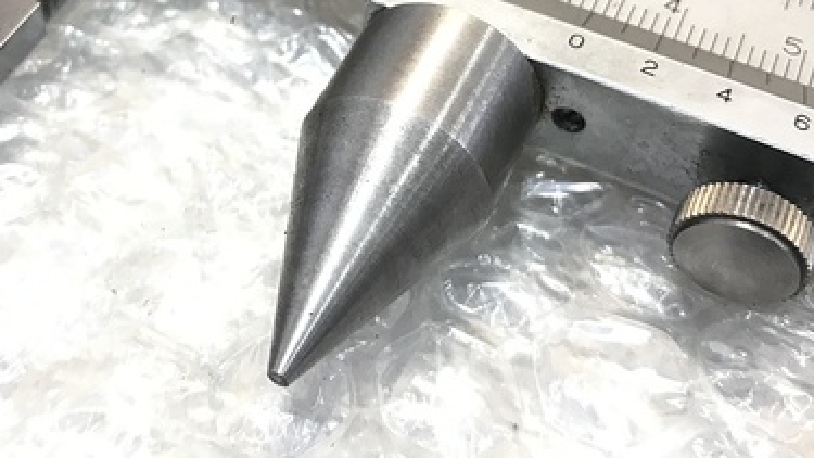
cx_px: 241
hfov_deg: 39.2
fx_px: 1122
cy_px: 69
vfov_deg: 22.6
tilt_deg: -47.8
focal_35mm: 52
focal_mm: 3.99
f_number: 1.8
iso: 40
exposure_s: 1/20
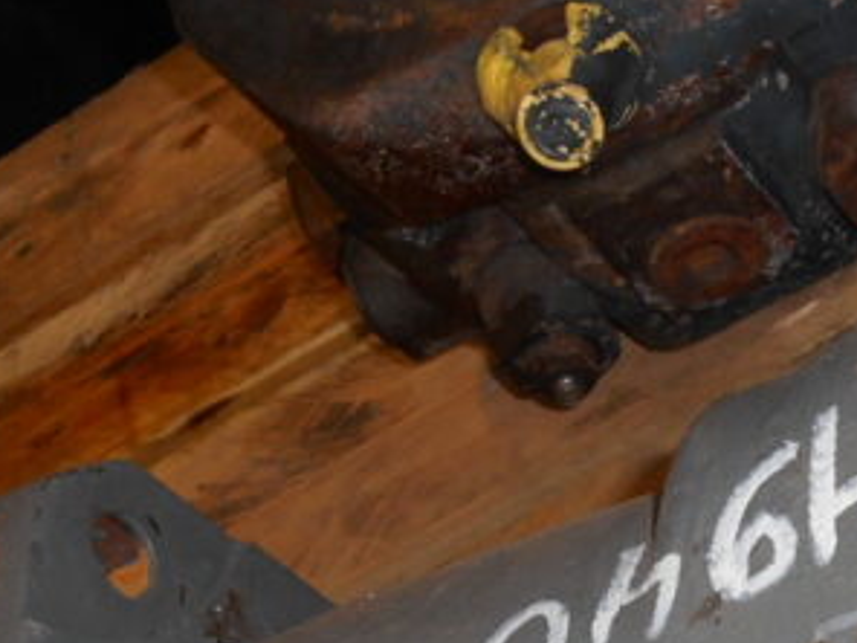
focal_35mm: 90
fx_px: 2228
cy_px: 866
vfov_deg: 15.5
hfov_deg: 20.4
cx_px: 1028
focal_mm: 4.7
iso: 80
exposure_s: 1/25
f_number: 3.4
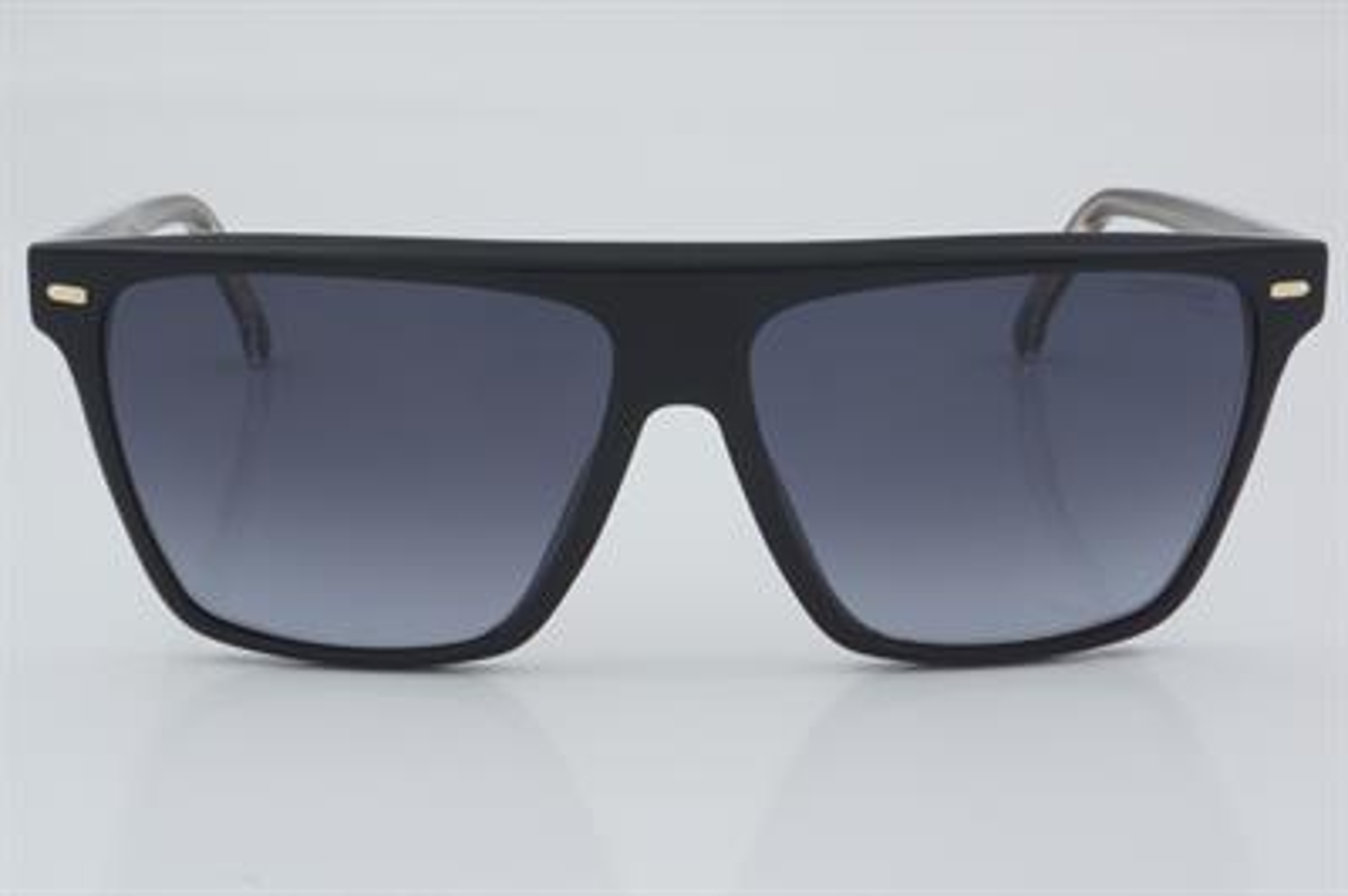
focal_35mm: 82
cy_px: 448
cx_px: 674
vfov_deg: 16.5
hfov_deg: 24.6
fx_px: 3087
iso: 100
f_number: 32
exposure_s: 1/4
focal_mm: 55
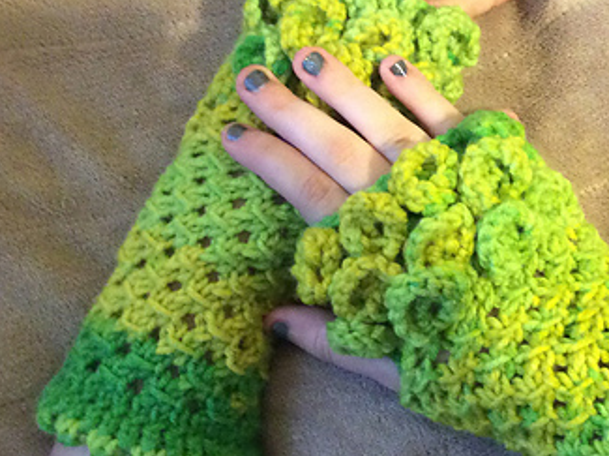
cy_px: 255
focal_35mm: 63
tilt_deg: -73.3
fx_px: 1107
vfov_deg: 23.2
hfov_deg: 30.4
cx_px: 427
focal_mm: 3.3
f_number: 2.4
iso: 400
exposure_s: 1/15
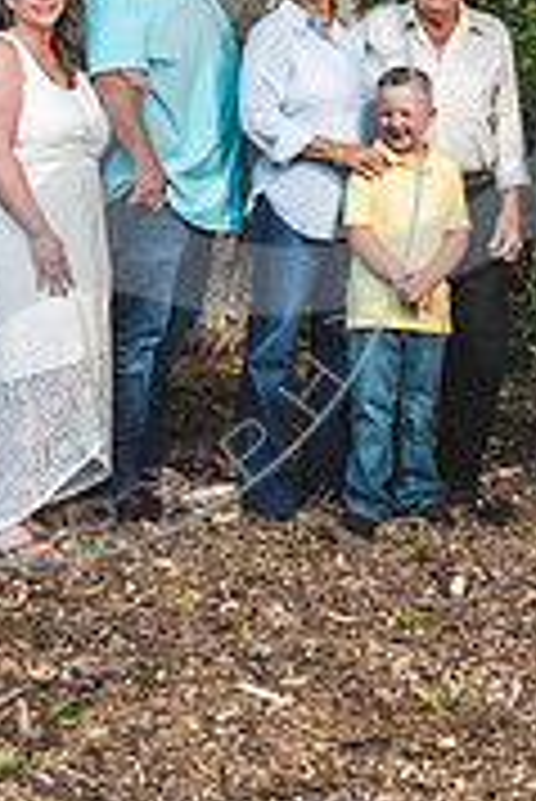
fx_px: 1917
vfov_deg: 21.7
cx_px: 207
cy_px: -194
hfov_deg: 15.9
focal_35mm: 86
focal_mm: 34
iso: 250
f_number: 5.6
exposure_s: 1/320
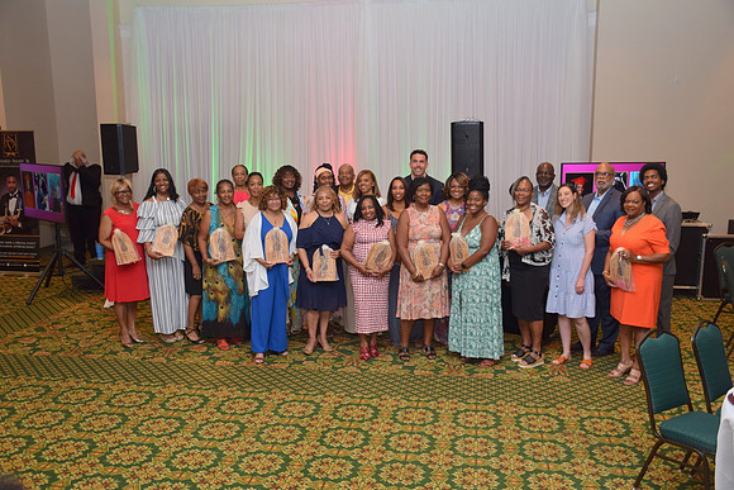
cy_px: 245
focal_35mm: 34
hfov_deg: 55.1
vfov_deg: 38.4
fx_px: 704
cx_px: 367
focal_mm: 23
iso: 500
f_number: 3.8
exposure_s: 1/160
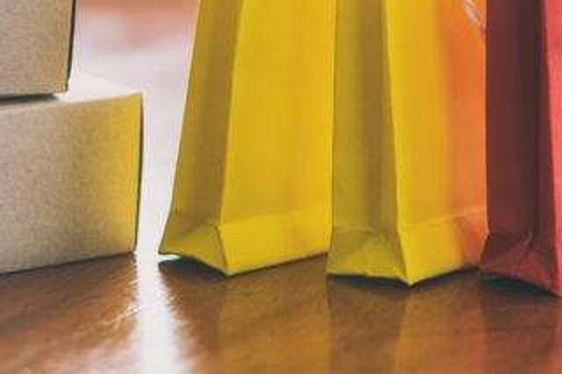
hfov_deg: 12.3
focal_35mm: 166
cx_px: 500
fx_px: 2590
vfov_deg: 8.1
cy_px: -191
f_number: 2.8
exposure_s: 1/60
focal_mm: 35
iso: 320
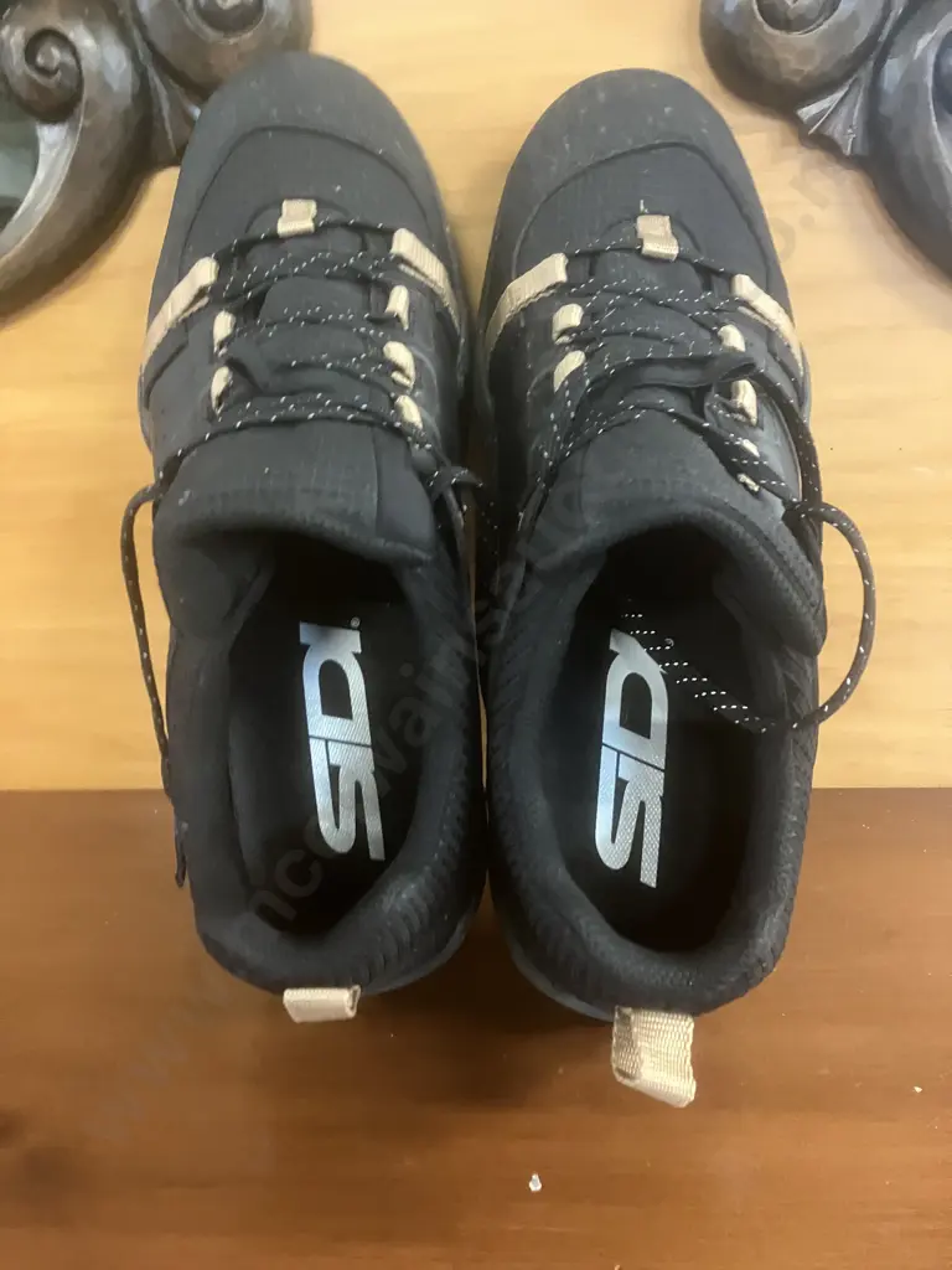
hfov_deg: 49.7
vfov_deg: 63.4
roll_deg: +1.4
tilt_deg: -19.1
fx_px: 1027
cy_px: 635
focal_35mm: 28
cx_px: 476
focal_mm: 3.99
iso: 640
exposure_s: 1/27
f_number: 1.8
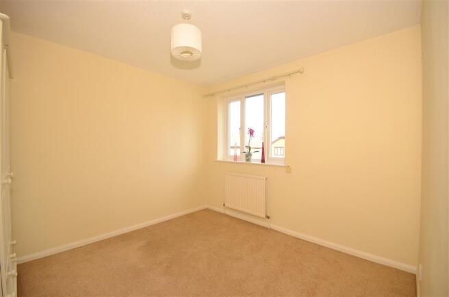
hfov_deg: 100.5
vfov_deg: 77.0
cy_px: 148
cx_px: 224
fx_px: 187
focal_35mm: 15
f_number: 7.1
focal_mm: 10
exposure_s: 1/200
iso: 640
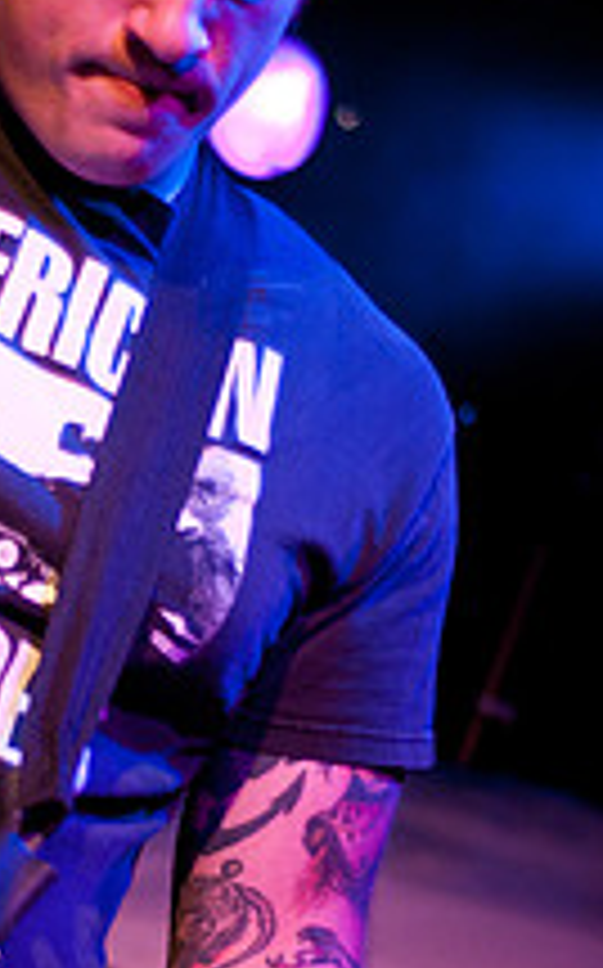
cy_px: 621
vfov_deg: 13.1
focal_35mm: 160
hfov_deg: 8.2
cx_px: 38
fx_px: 4215
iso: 1000
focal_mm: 50
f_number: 1.8
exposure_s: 1/60
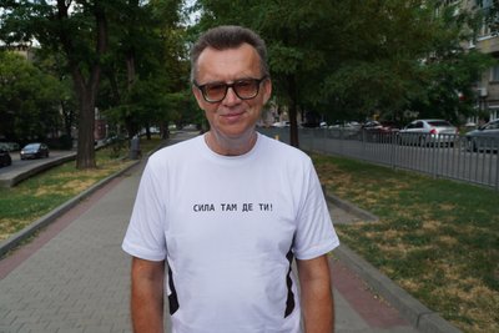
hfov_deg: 64.5
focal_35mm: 28
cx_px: 250
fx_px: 395
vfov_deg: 45.7
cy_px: 166
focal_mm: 19
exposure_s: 1/250
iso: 100
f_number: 5.6
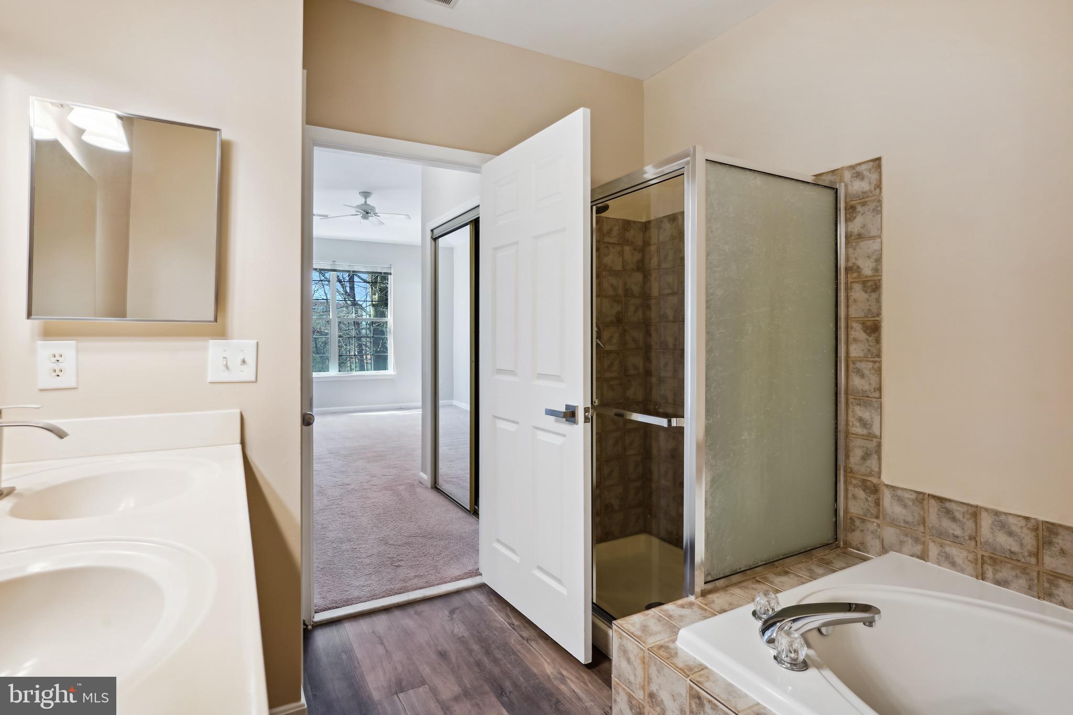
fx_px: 507
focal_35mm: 17
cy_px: 358
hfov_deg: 93.3
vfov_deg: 70.4
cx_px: 536
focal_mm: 17
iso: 100
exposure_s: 1/5
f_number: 8
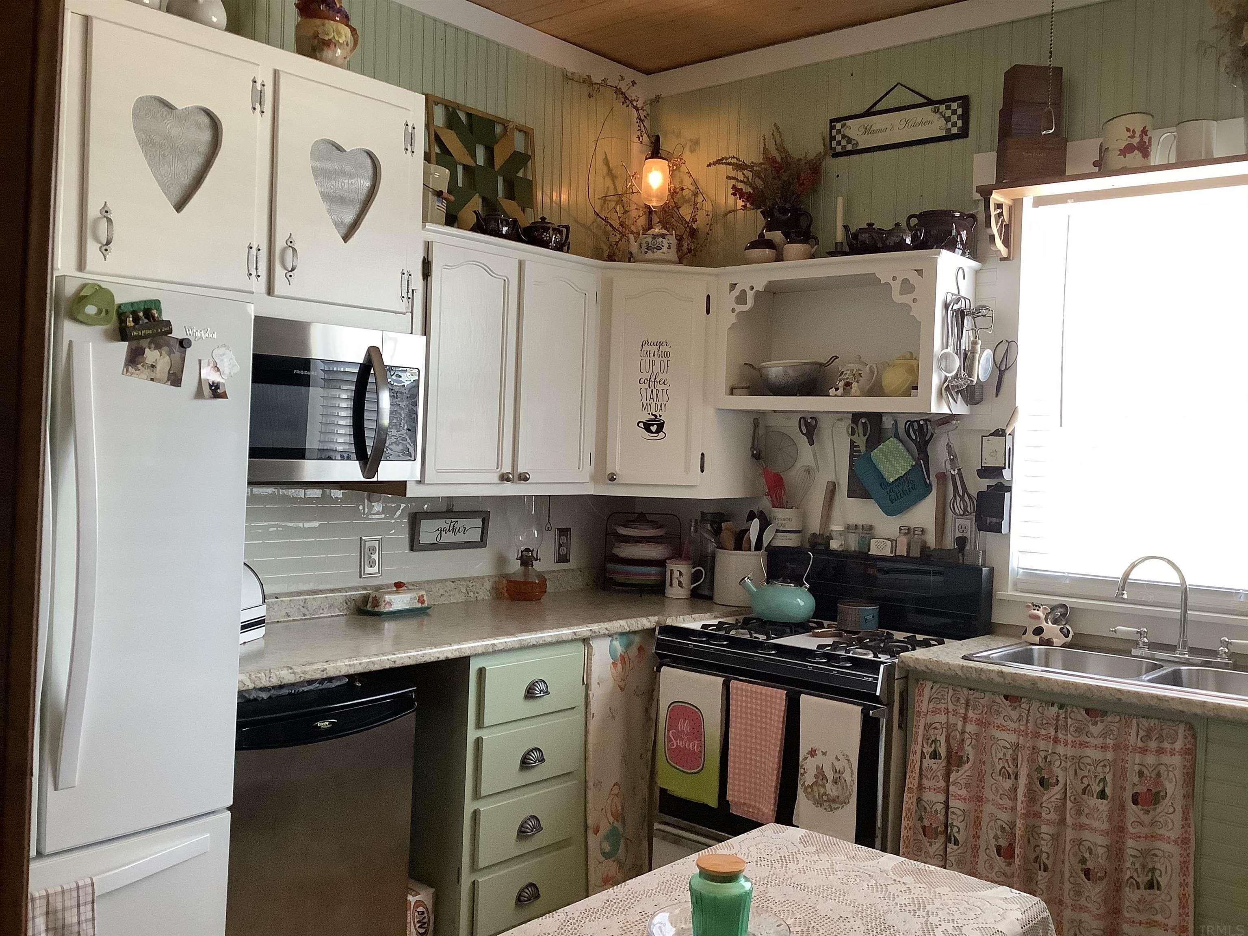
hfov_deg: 58.4
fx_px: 1118
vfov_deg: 45.4
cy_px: 468
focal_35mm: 31
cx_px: 624
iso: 320
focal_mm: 3.3
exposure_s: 1/60
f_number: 2.4
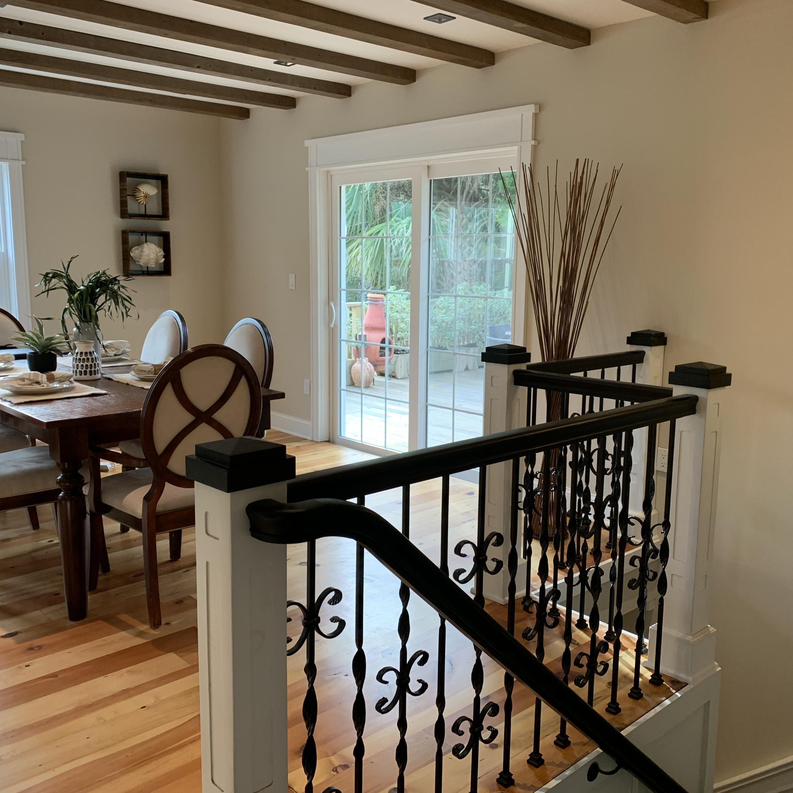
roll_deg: -1.0
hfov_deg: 52.5
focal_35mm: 31
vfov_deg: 52.5
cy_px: 395
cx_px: 414
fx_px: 803
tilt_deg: -7.2
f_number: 1.8
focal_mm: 4.25
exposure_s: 1/60
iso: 80
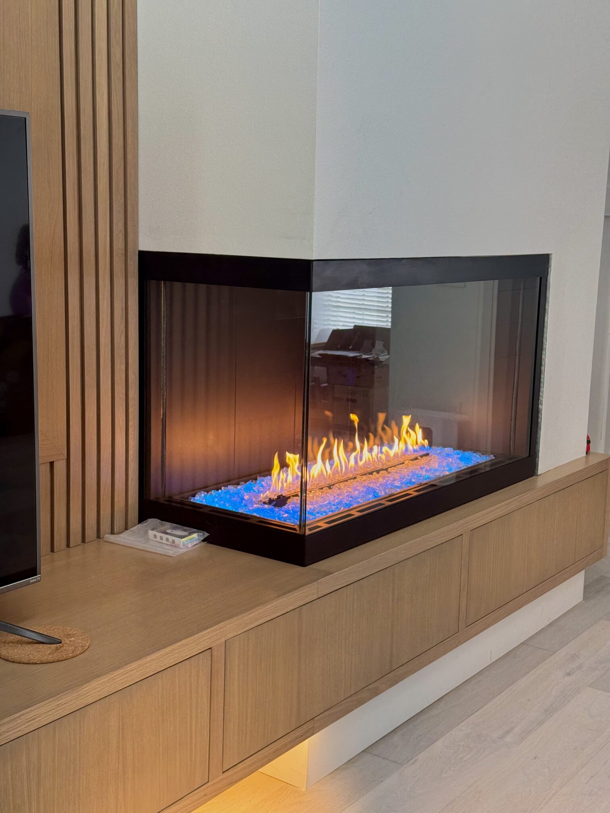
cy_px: 406
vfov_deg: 39.7
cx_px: 305
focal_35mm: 48
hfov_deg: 30.3
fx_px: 1128
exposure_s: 1/60
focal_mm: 6.76
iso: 50
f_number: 1.78
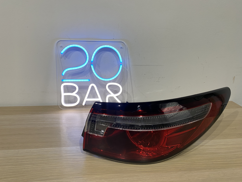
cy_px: 91
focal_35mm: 26
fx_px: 182
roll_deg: -1.8
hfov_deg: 67.3
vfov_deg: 53.1
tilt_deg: -19.8
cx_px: 121
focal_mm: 4.25
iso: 125
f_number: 1.8
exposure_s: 1/50
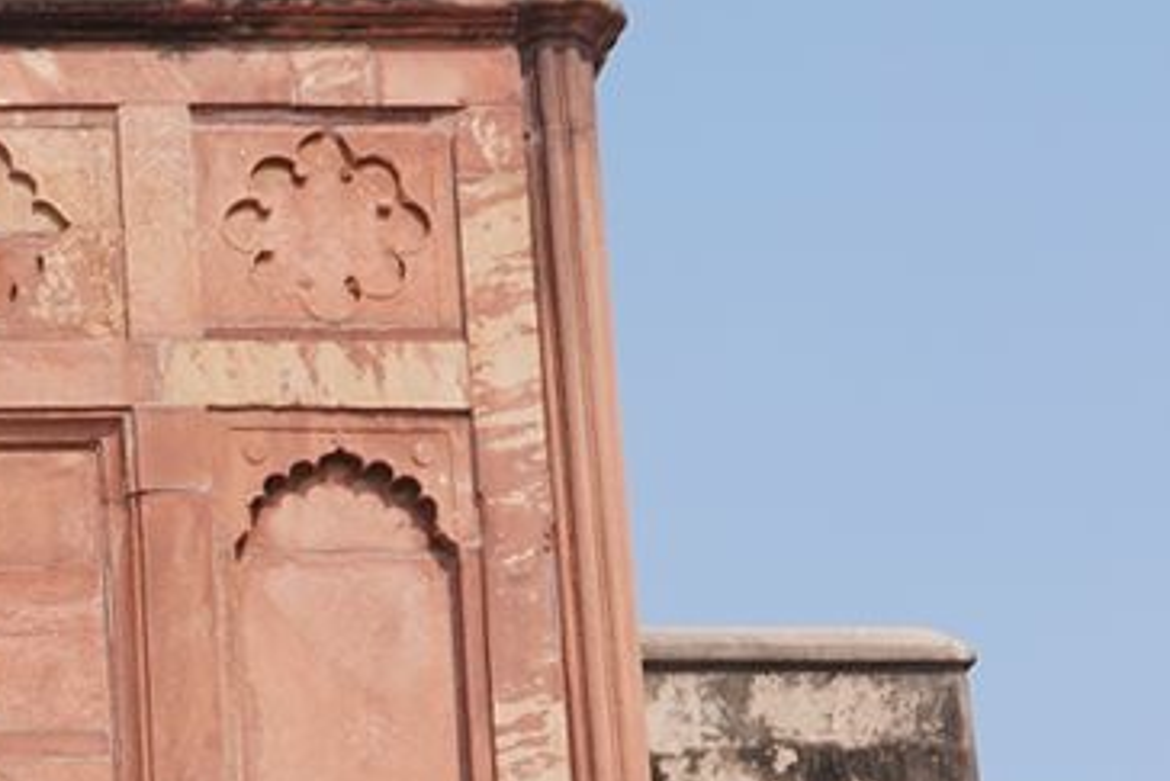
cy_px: 1263
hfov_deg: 14.4
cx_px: -636
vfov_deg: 10.0
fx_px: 4291
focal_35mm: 132
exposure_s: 1/100
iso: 250
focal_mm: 24
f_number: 20
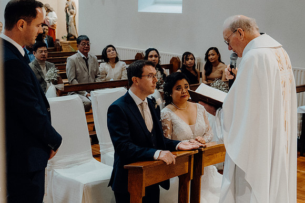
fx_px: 491
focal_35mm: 58
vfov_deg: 23.4
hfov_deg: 34.5
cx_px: 152
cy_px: 102
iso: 3200
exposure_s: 1/160
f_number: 3.5
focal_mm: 39
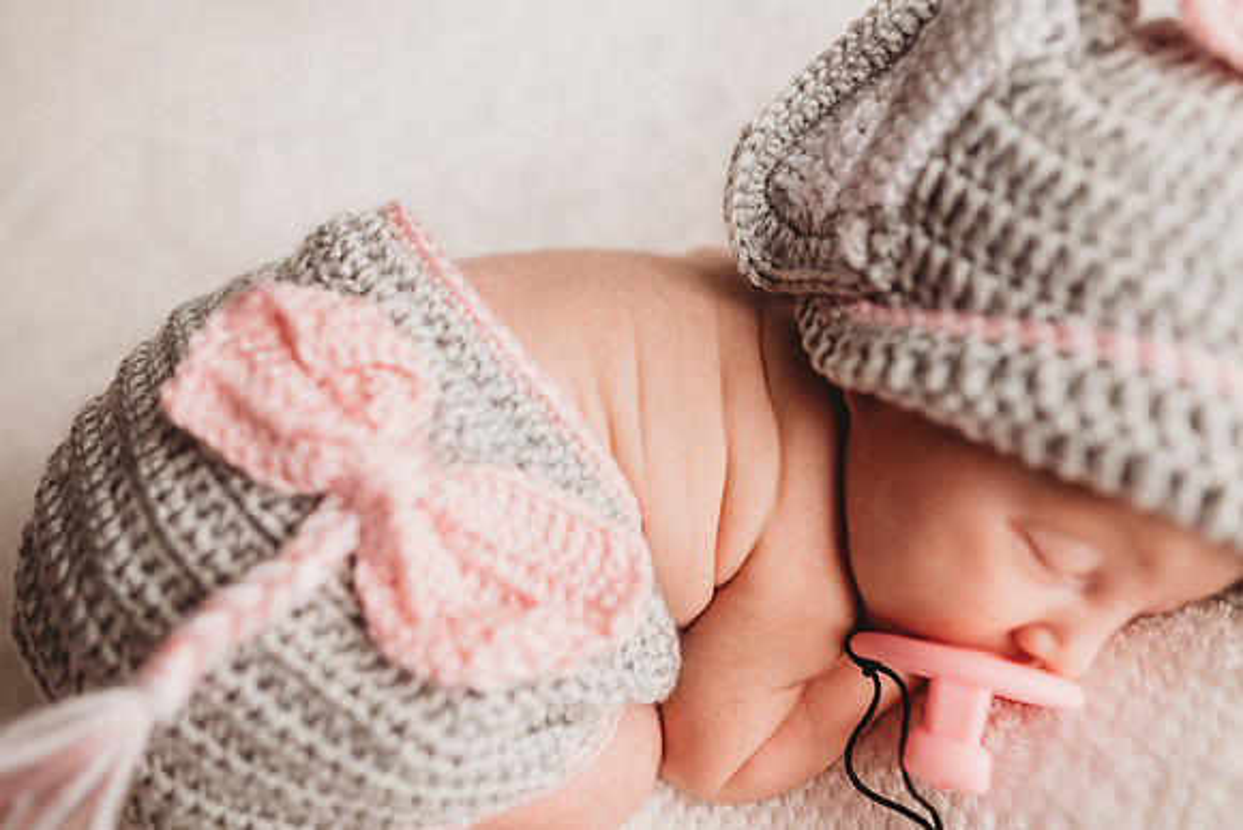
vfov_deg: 53.2
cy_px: 415
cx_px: 622
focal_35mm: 24
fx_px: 829
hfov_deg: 73.7
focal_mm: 24
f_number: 2.8
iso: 100
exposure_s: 1/160
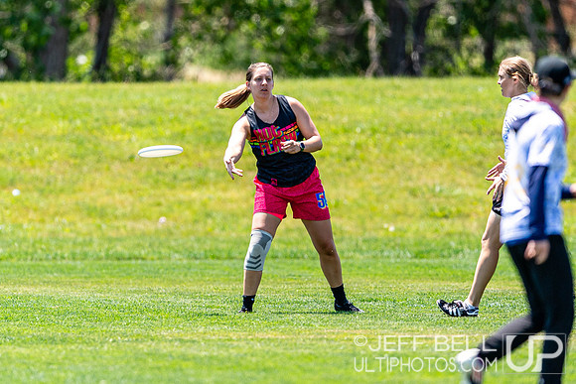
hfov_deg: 2.4
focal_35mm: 852
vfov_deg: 1.6
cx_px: 298
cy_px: 172
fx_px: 13633
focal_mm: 400
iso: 250
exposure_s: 1/2500
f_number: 2.8
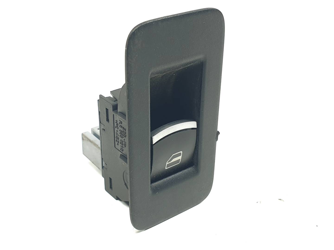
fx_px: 251
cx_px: 167
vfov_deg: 53.1
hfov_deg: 67.3
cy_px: 125
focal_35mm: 26
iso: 50
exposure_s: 1/100
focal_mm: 4.3
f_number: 2.4
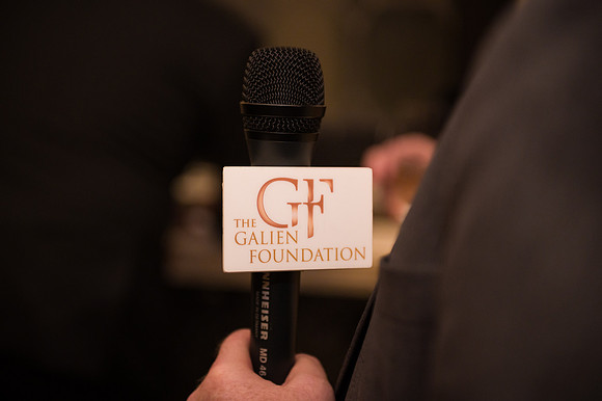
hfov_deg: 30.5
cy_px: 201
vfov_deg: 20.6
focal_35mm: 66
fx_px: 1104
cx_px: 301
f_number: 3.2
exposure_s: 1/200
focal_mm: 66
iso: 1600
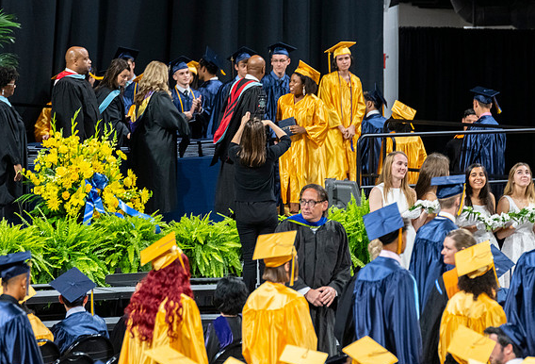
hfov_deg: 7.1
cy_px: 174
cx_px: 308
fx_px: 4320
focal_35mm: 289
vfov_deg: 4.8
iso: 2000
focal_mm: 190
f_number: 4
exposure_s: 1/200
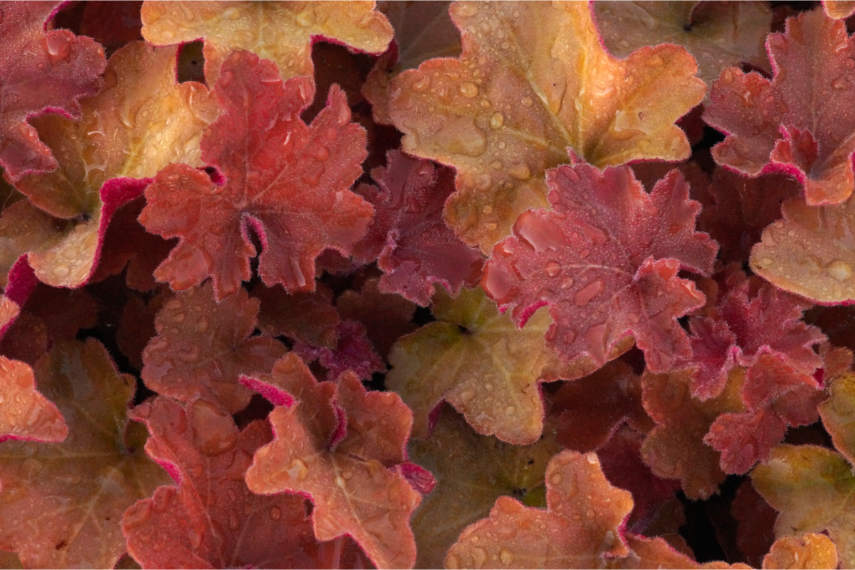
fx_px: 3562
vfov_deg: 9.1
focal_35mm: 150
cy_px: 285
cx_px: 428
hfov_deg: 13.7
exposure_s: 1/160
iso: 2000
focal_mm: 100
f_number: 14
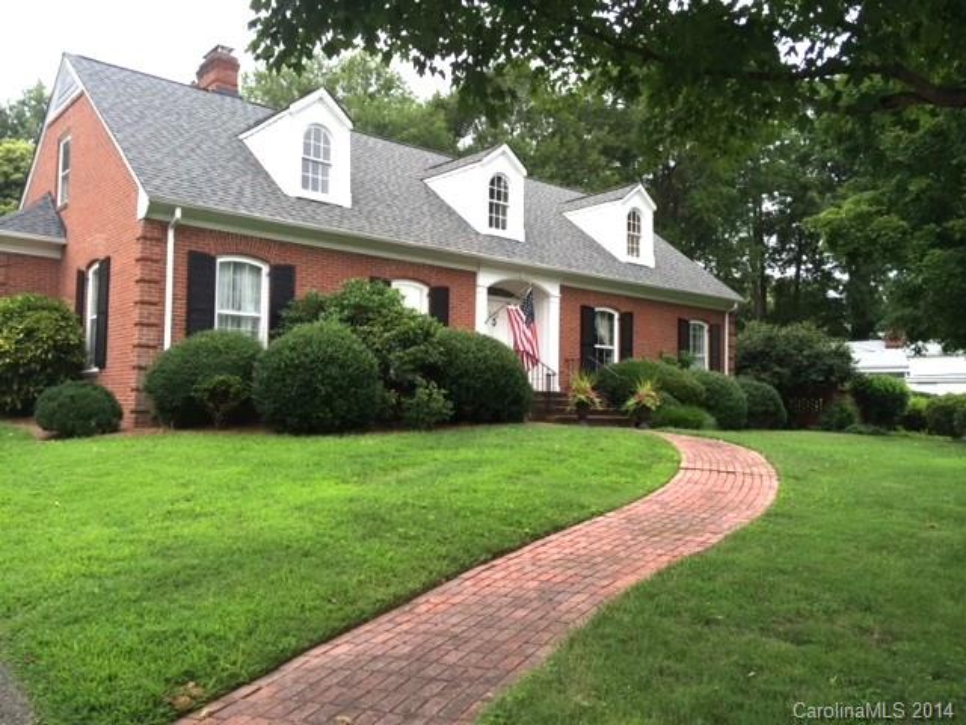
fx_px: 837
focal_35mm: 30
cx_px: 483
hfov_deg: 60.0
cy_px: 362
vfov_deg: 46.8
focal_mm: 4.12
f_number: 2.2
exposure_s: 1/244
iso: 32
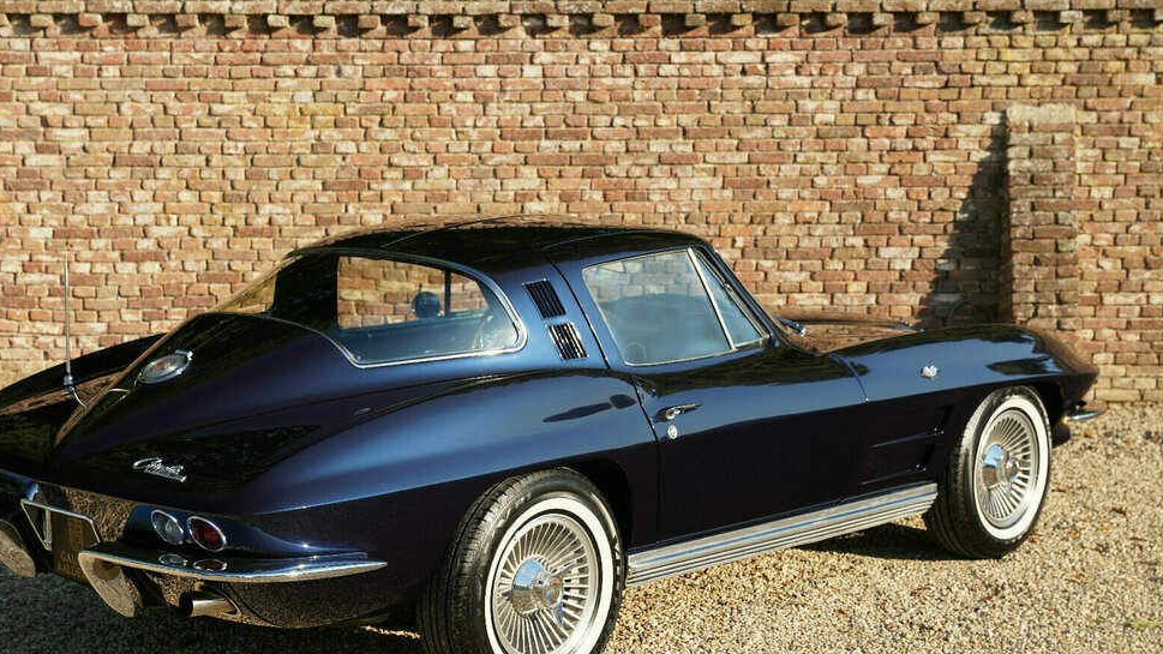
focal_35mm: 62
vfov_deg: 19.5
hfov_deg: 33.9
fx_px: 1905
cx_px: 503
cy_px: 358
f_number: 4.5
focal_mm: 47.6
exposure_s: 1/200
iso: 100
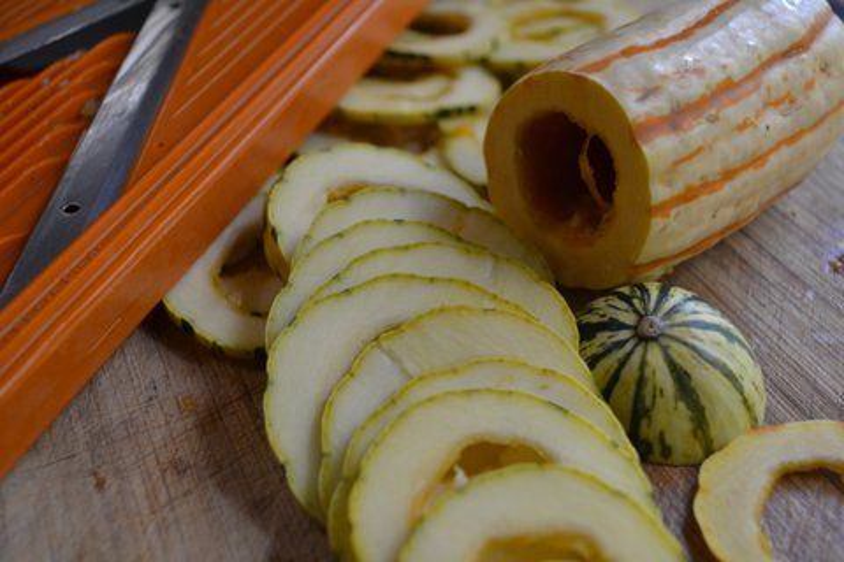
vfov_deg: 29.9
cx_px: 422
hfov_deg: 43.6
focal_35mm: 45
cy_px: 281
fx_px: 1055
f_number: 4.5
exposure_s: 1/60
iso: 720
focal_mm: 30
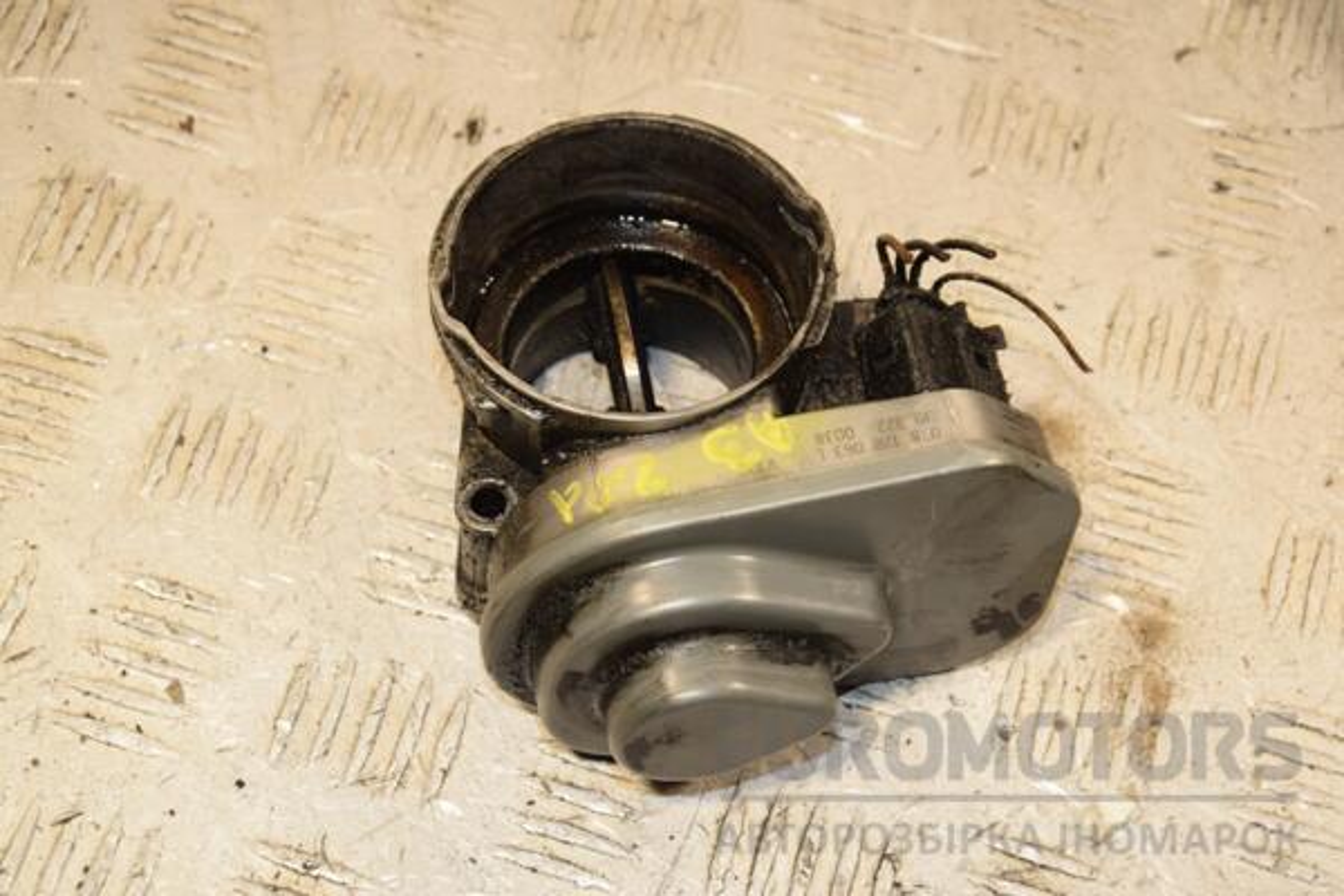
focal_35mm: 87
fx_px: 3248
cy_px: 448
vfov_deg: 15.7
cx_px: 672
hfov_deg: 23.4
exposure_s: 1/200
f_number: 7.1
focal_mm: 58
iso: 800
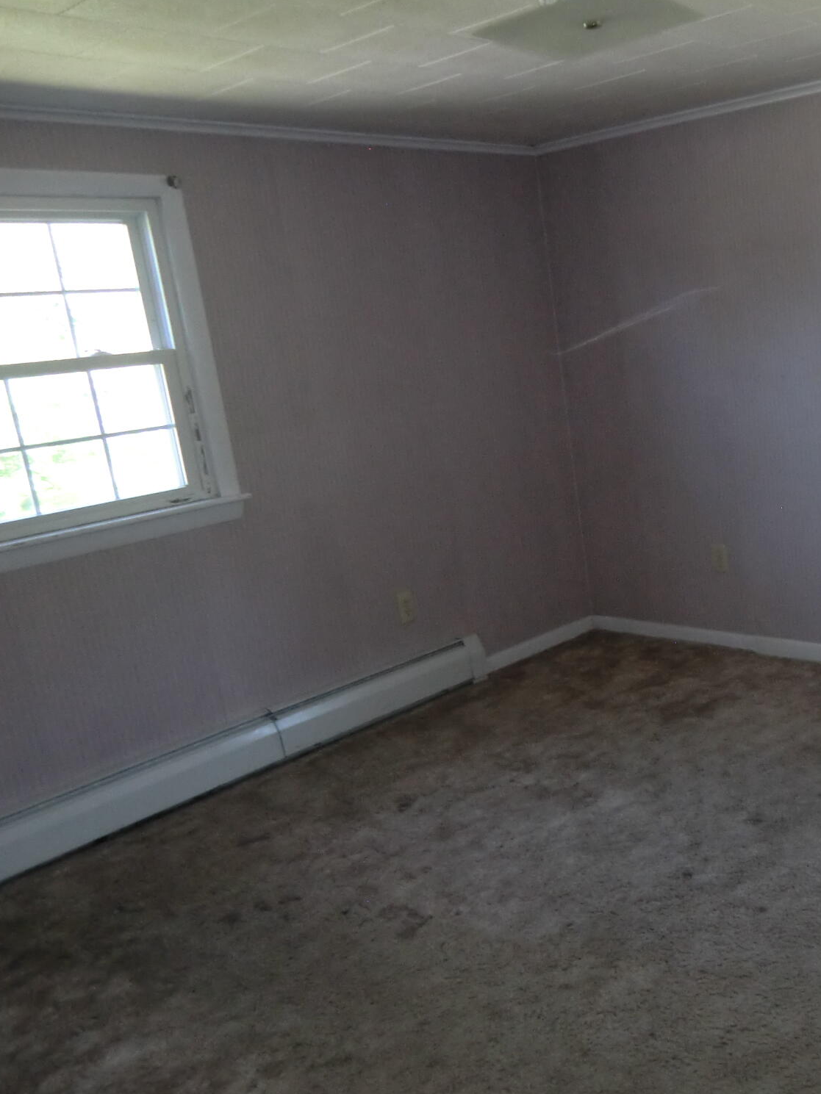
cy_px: 544
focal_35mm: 33
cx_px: 735
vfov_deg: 55.3
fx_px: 1043
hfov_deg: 39.9
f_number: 3.2
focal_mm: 4.3
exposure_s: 1/60
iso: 400
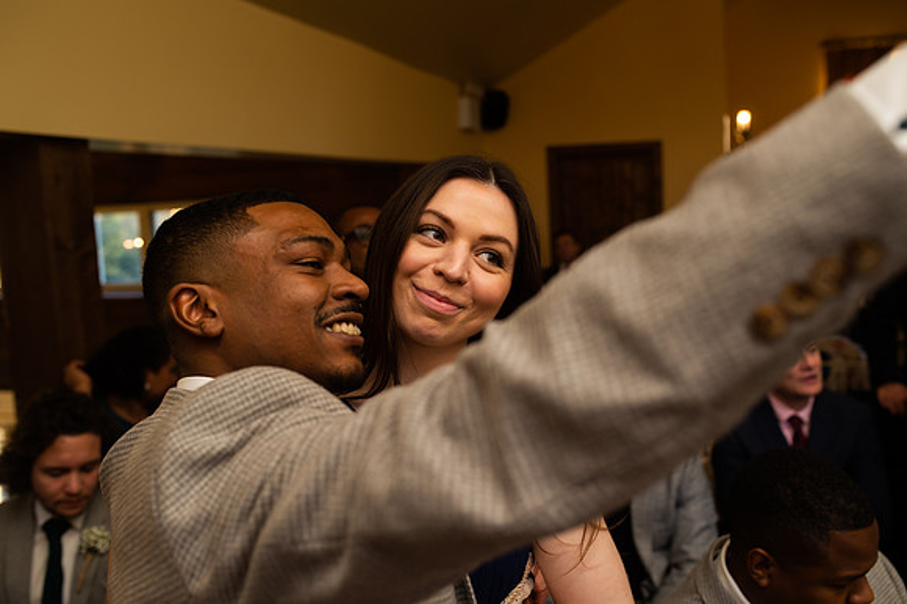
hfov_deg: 54.5
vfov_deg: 37.8
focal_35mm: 35
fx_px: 881
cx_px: 454
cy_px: 302
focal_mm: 35
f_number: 4
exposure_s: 1/80
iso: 250
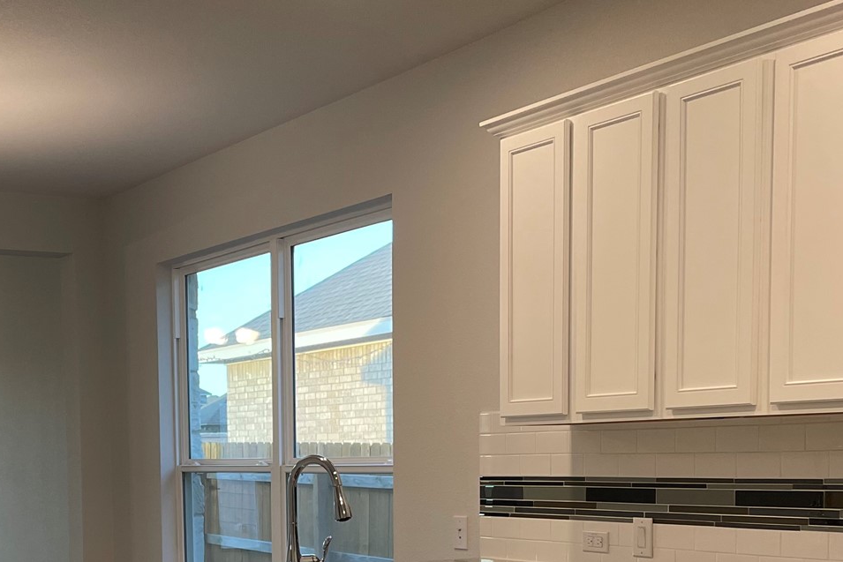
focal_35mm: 58
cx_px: 244
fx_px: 1358
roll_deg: +1.5
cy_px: 579
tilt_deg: -4.2
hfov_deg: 34.0
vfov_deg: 22.4
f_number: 1.6
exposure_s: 1/120
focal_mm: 4.2
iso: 125
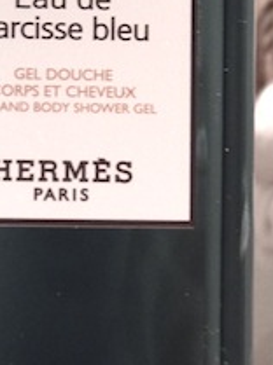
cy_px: 17
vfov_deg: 6.9
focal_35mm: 285
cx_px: 119
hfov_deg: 5.2
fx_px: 3006
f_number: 3.4
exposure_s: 1/40
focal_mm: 16.1
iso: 250
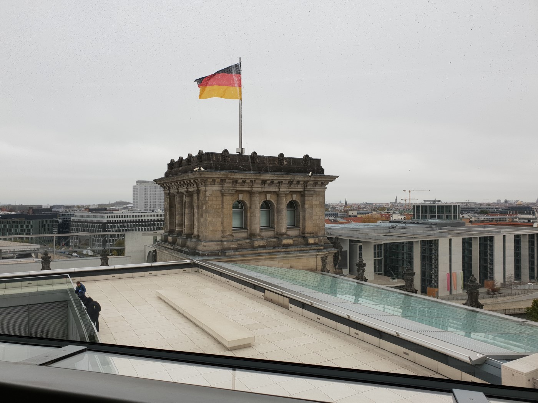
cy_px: 202
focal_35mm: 26
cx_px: 269
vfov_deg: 53.1
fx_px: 404
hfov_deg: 67.3
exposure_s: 1/213
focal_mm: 4.3
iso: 50
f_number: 2.4
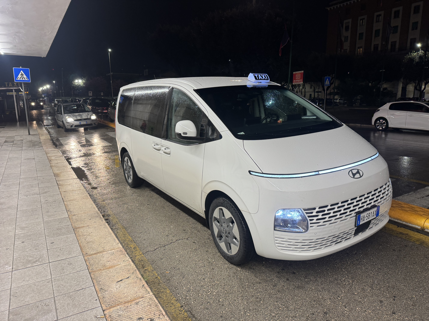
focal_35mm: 24
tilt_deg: -8.0
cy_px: 160
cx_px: 214
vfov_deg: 56.8
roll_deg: +2.4
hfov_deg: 71.6
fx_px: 297
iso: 160
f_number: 1.78
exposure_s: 1/89
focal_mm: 6.76
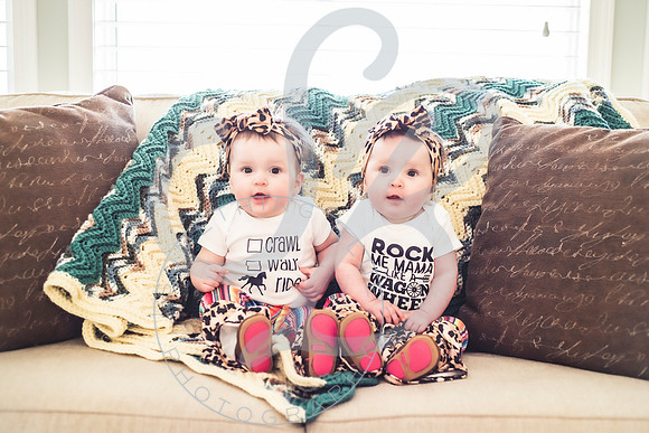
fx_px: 915
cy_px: 216
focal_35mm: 51
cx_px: 324
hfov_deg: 39.1
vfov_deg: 26.6
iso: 1000
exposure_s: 1/125
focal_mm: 50
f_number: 2.8
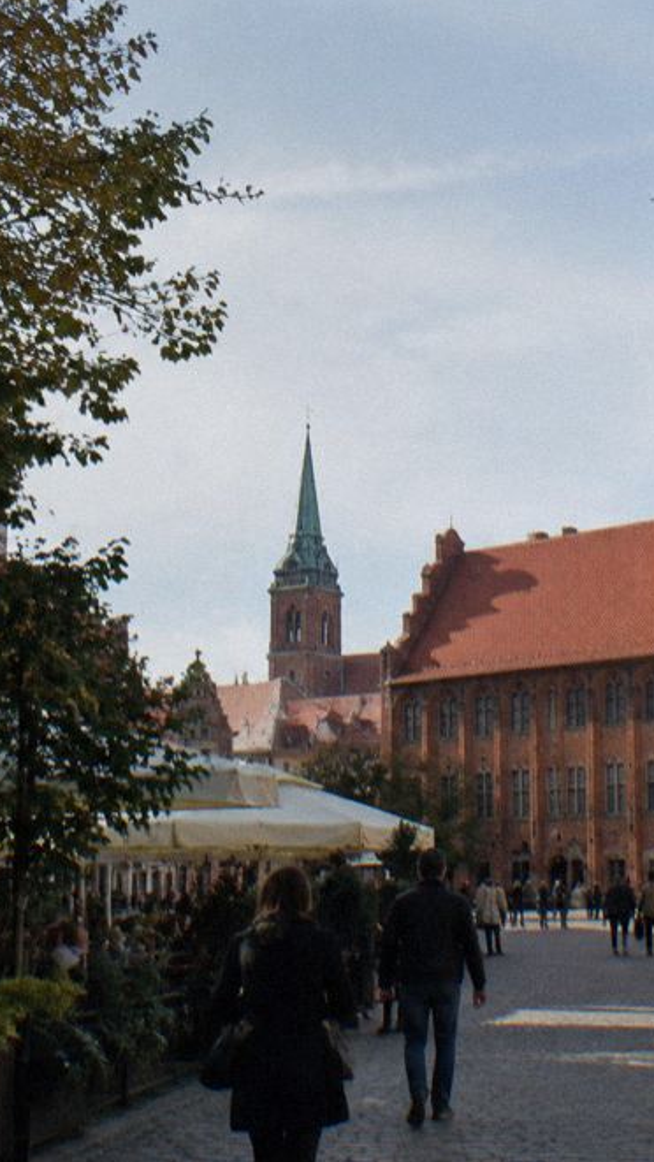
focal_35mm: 76
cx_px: 726
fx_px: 2342
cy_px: 580
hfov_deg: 15.5
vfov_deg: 27.9
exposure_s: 1/1000
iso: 100
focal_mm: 48
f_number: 4.5
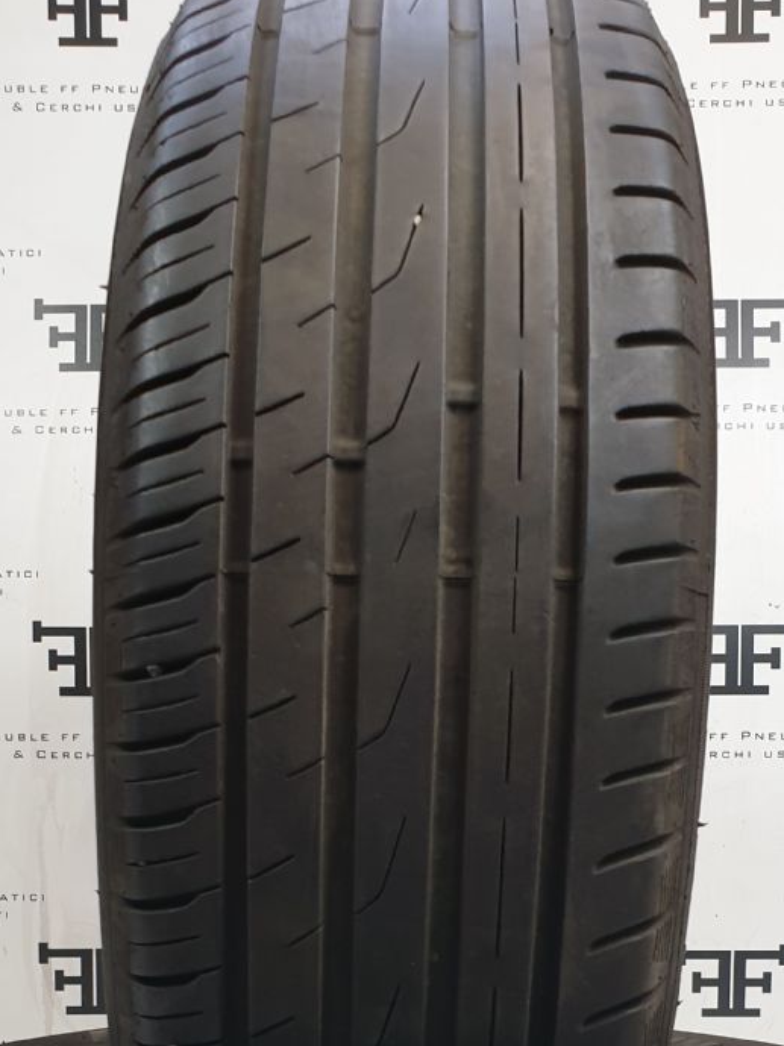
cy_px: 905
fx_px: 1481
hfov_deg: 29.7
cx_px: 372
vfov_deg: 36.9
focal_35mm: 49
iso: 125
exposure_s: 1/50
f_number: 2.4
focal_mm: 4.3
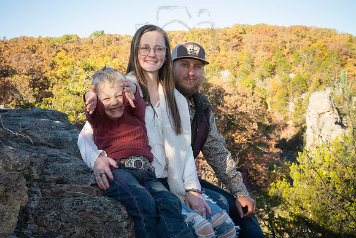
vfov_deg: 30.4
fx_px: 438
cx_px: 178
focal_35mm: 44
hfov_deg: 44.3
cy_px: 113
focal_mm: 42
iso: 1600
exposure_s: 1/500
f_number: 13
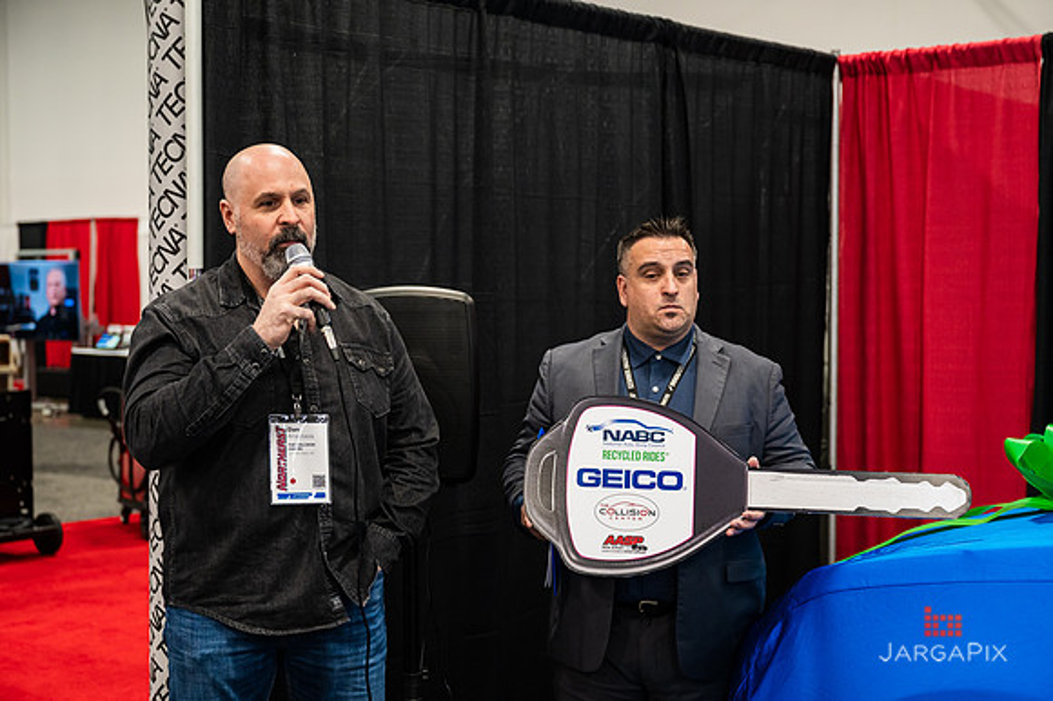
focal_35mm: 54
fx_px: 1574
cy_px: 341
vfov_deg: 25.1
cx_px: 533
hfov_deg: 37.0
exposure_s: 1/200
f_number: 3.5
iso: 3200
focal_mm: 52
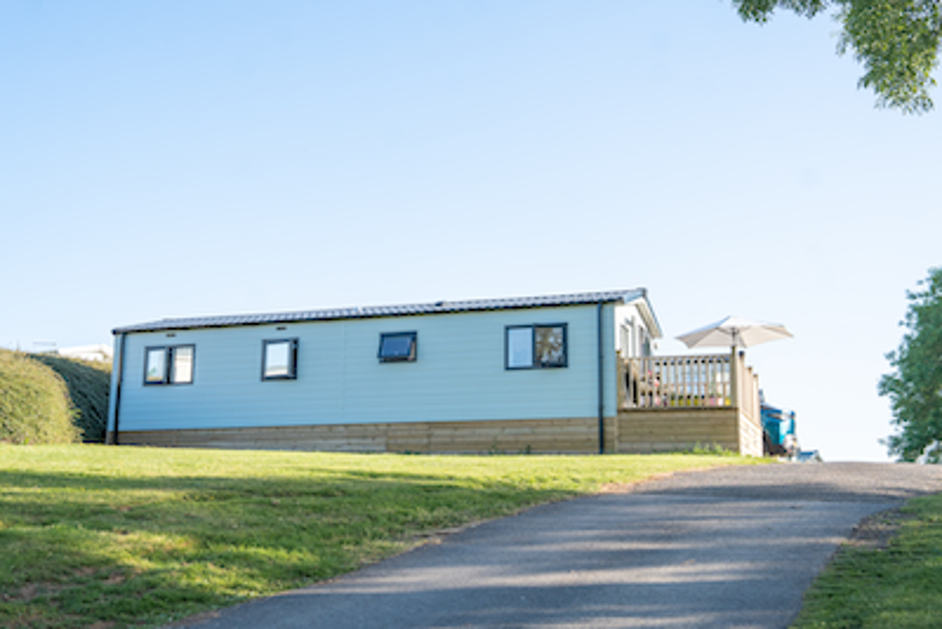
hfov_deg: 45.8
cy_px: 314
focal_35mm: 43
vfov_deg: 31.5
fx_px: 1116
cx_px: 471
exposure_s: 1/1250
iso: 250
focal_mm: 39
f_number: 4
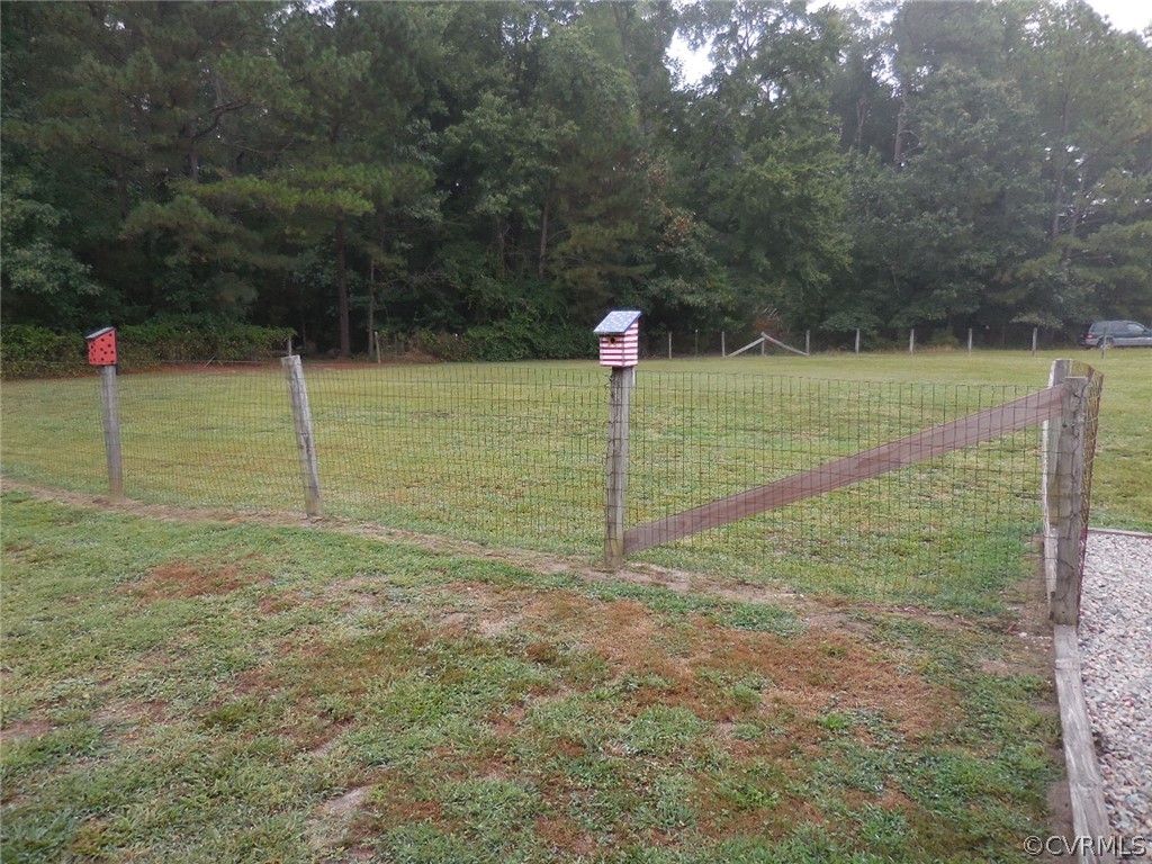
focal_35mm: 25
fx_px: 832
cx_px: 576
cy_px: 432
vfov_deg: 54.9
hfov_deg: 69.4
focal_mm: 4.5
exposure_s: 1/250
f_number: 3.3
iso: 220
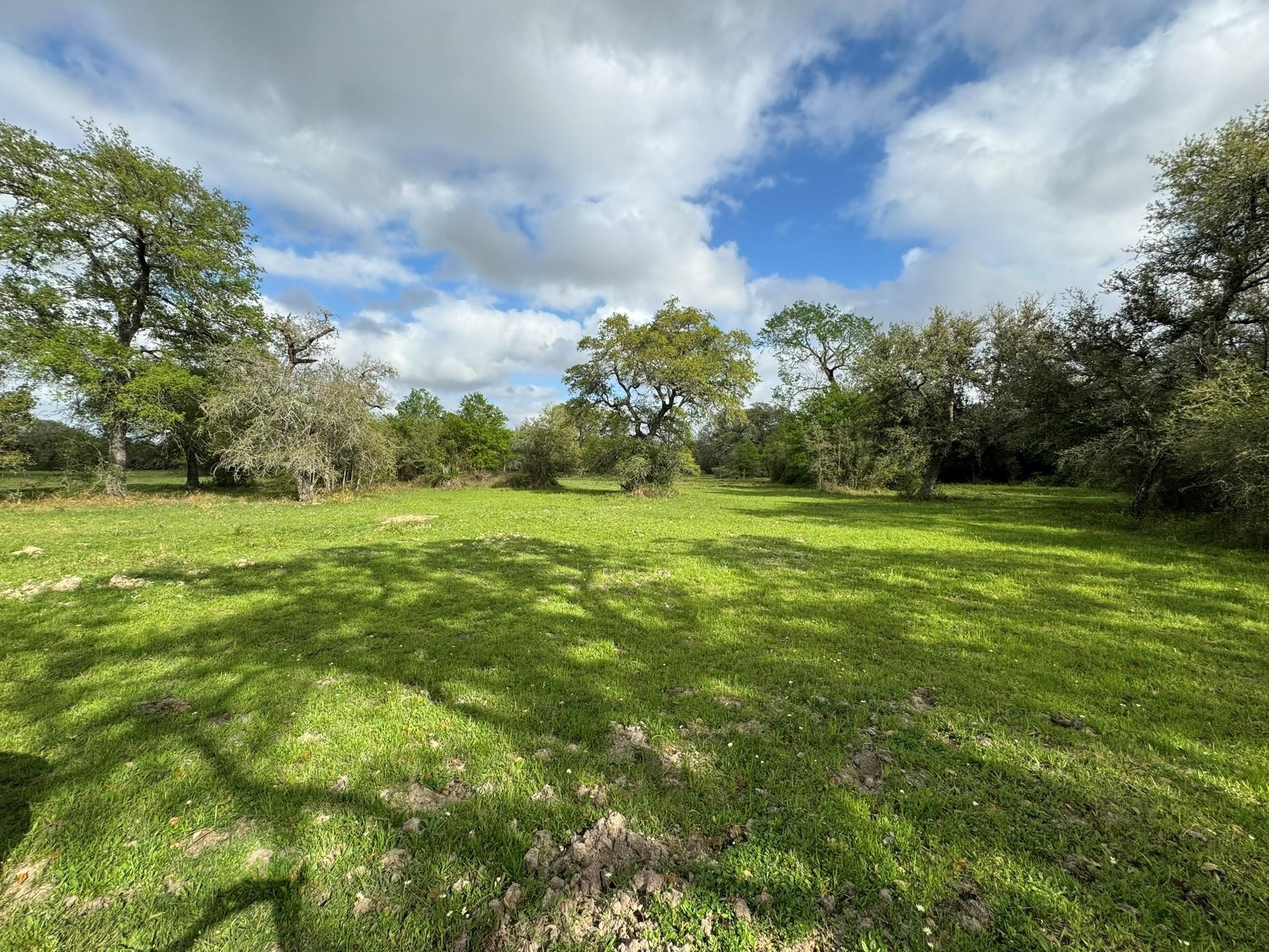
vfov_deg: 85.7
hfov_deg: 102.1
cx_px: 634
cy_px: 476
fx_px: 513
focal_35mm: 14
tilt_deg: -1.2
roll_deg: -0.9
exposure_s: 1/1506
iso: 50
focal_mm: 2.22
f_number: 2.2
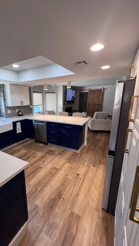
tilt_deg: -14.4
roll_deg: +0.6
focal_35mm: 15
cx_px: 52
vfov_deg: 103.0
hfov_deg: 69.4
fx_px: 98
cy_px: 124
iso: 160
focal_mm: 1.57
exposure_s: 1/120
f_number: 1.8
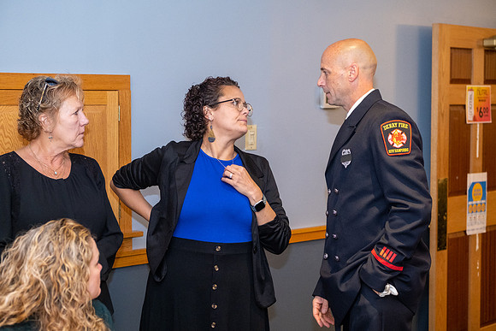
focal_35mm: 75
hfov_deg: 27.0
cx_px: 248
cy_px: 166
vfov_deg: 18.2
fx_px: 1034
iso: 1250
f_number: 3.2
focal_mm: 50
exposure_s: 1/125
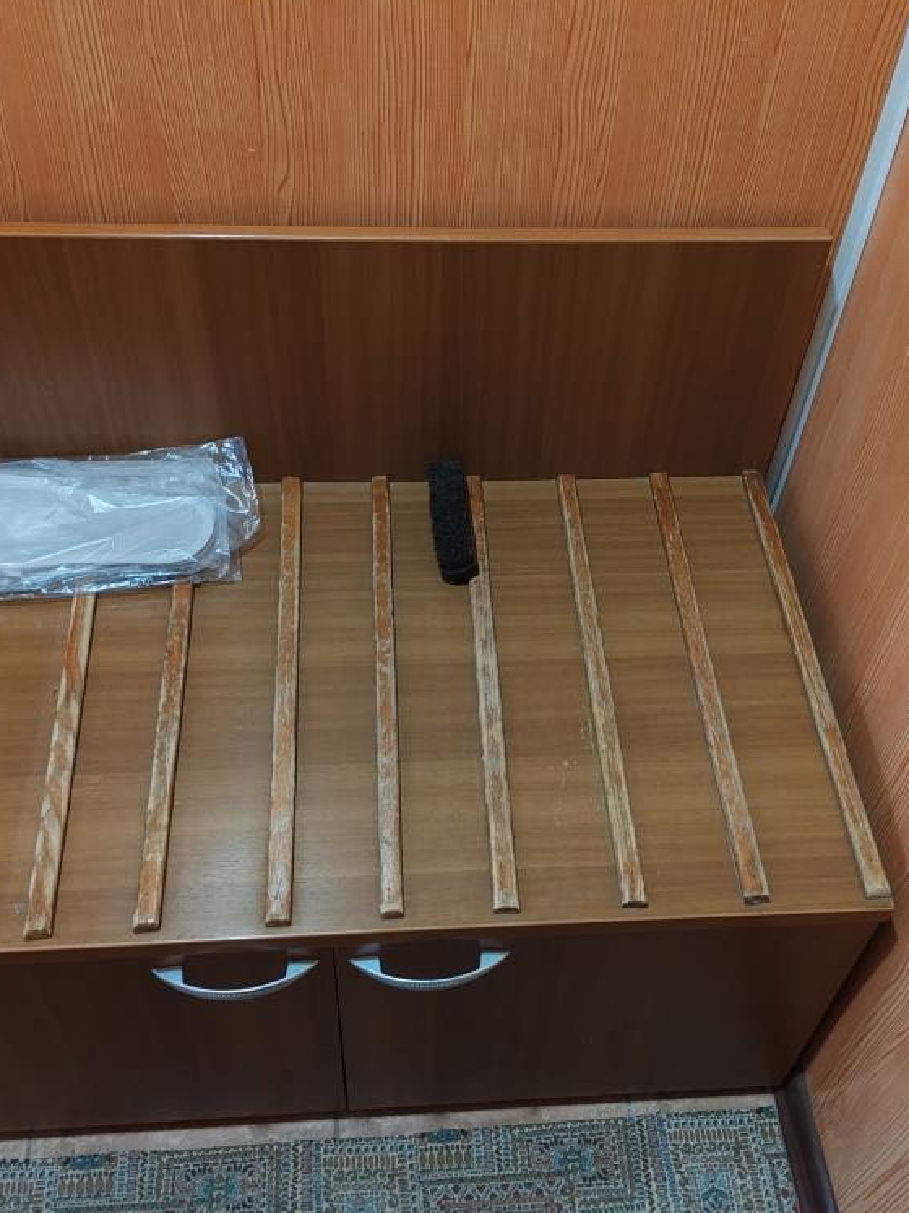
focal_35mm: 37
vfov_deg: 50.1
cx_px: 502
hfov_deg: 38.6
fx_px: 1296
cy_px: 602
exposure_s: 1/33
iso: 4000
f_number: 1.9
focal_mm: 6.12
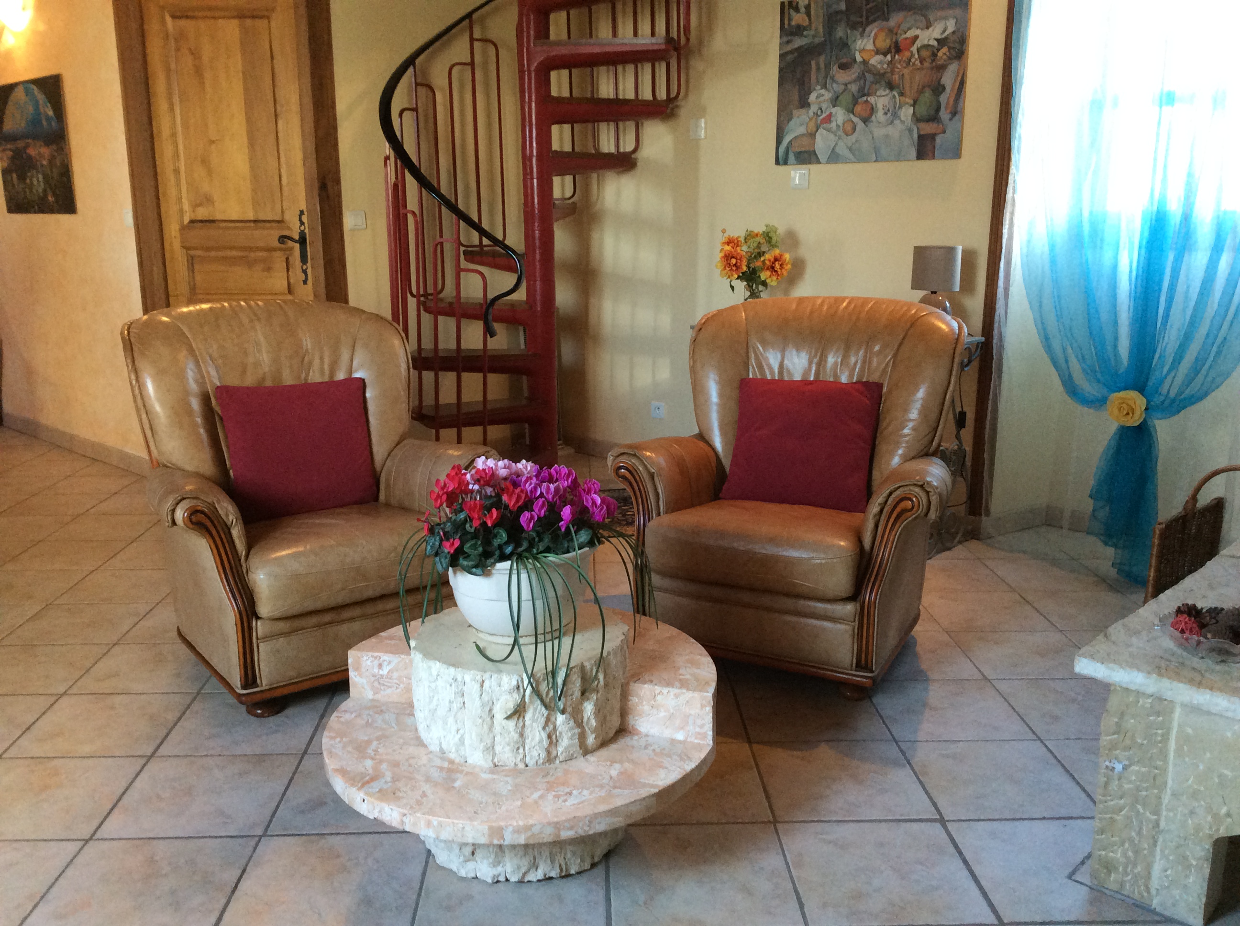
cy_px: 463
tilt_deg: -13.8
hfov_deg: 56.9
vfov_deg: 44.1
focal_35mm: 32
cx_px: 620
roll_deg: +0.2
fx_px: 1145
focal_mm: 3.3
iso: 160
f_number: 2.4
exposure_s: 1/25
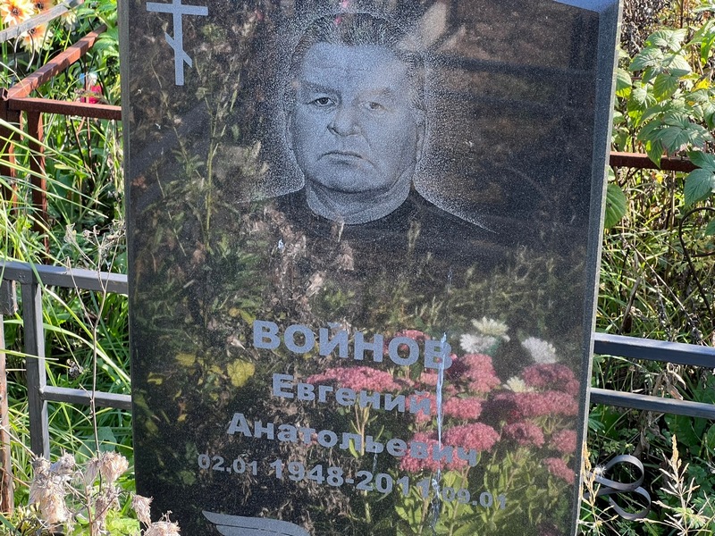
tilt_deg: -24.2
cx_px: 358
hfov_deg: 25.3
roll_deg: -1.0
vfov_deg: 19.1
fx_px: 1590
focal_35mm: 77
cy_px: 268
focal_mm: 9
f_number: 2.8
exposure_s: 1/99
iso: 64
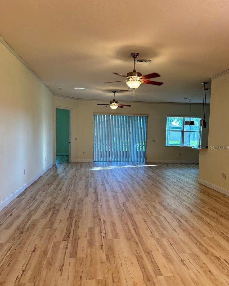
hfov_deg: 54.9
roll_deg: -0.8
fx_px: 220
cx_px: 116
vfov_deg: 66.0
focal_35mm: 26
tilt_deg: -3.8
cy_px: 147
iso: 160
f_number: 1.78
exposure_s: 1/60
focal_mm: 6.76
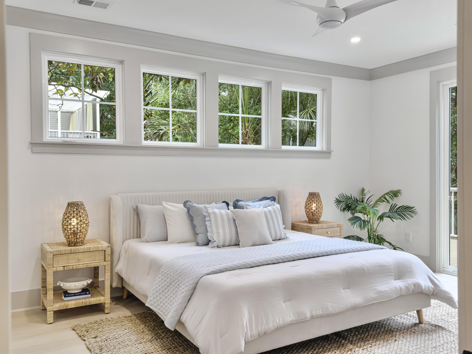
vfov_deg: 45.4
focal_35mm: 31
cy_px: 177
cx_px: 236
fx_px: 423
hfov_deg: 58.4
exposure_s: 1/120
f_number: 1.8
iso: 80
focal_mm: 6.76
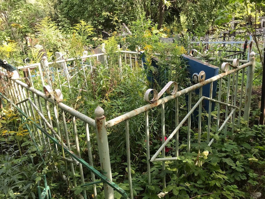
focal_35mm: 28
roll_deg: +4.2
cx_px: 132
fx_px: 214
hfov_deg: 63.4
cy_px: 100
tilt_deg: -19.4
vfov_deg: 49.7
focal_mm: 3.99
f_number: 1.8
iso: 20
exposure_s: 1/116
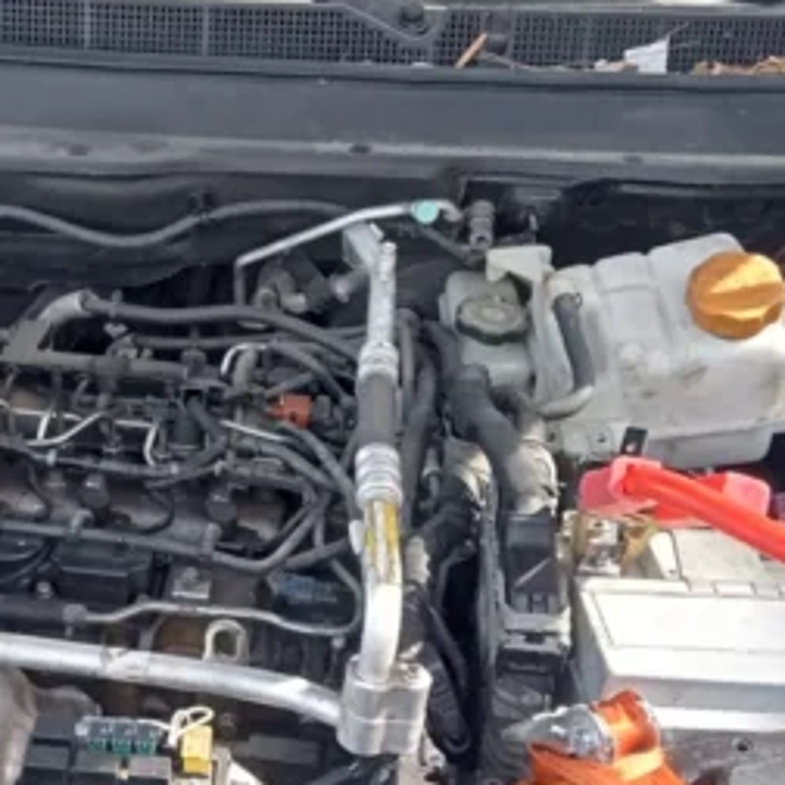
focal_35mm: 59
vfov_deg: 29.1
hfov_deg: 28.4
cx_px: 150
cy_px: 408
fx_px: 1514
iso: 100
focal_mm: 3.46
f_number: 2.2
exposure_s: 1/109
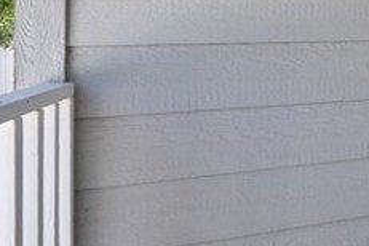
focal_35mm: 62
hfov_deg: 17.6
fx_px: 635
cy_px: 4
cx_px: 792
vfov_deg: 21.2
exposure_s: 1/50
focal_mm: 14
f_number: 9
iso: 250
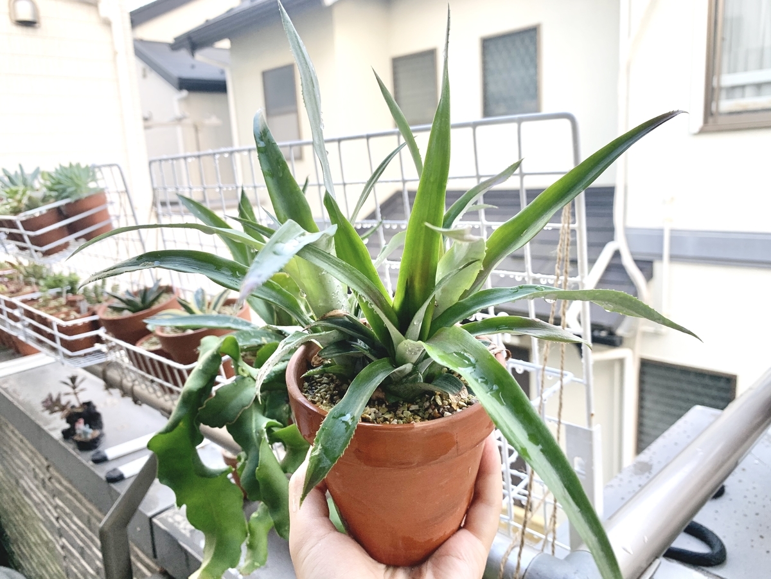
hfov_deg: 67.3
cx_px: 386
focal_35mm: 26
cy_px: 290
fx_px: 579
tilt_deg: -9.6
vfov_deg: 53.1
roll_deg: +4.3
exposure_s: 1/121
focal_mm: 4.25
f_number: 1.8
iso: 64
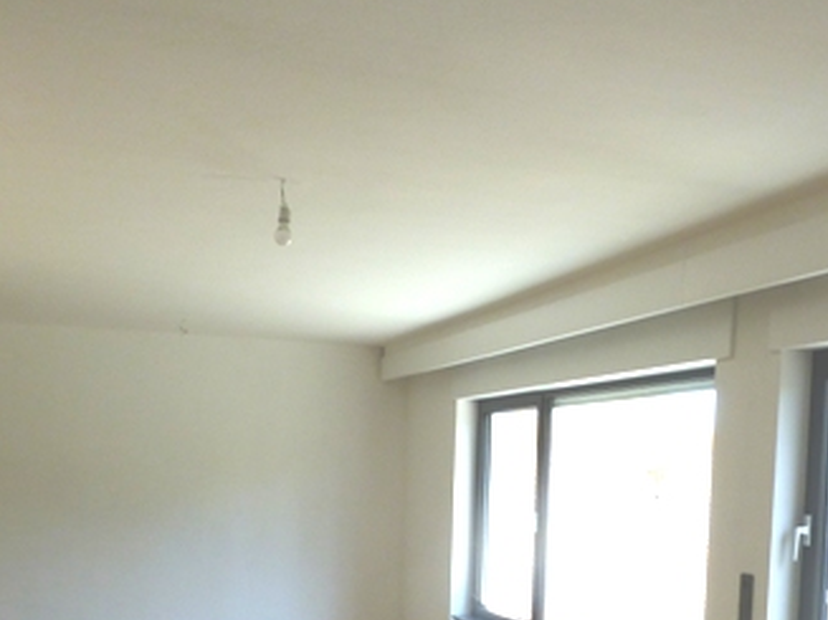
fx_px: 1124
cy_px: 572
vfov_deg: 29.4
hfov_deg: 40.4
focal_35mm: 47
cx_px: 474
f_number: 3.5
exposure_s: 1/125
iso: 100
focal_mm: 4.3
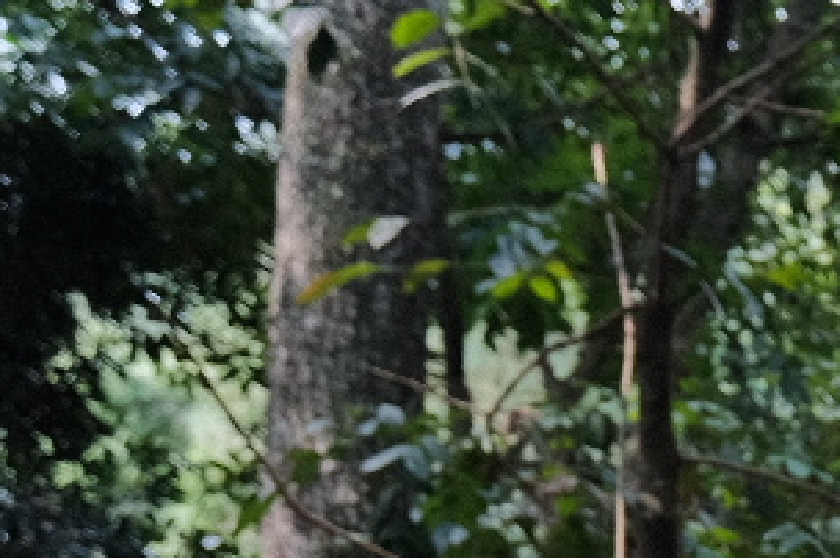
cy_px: 1409
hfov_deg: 14.5
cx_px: 1677
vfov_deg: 10.0
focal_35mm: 117
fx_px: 2727
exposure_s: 1/600
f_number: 2
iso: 320
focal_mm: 13
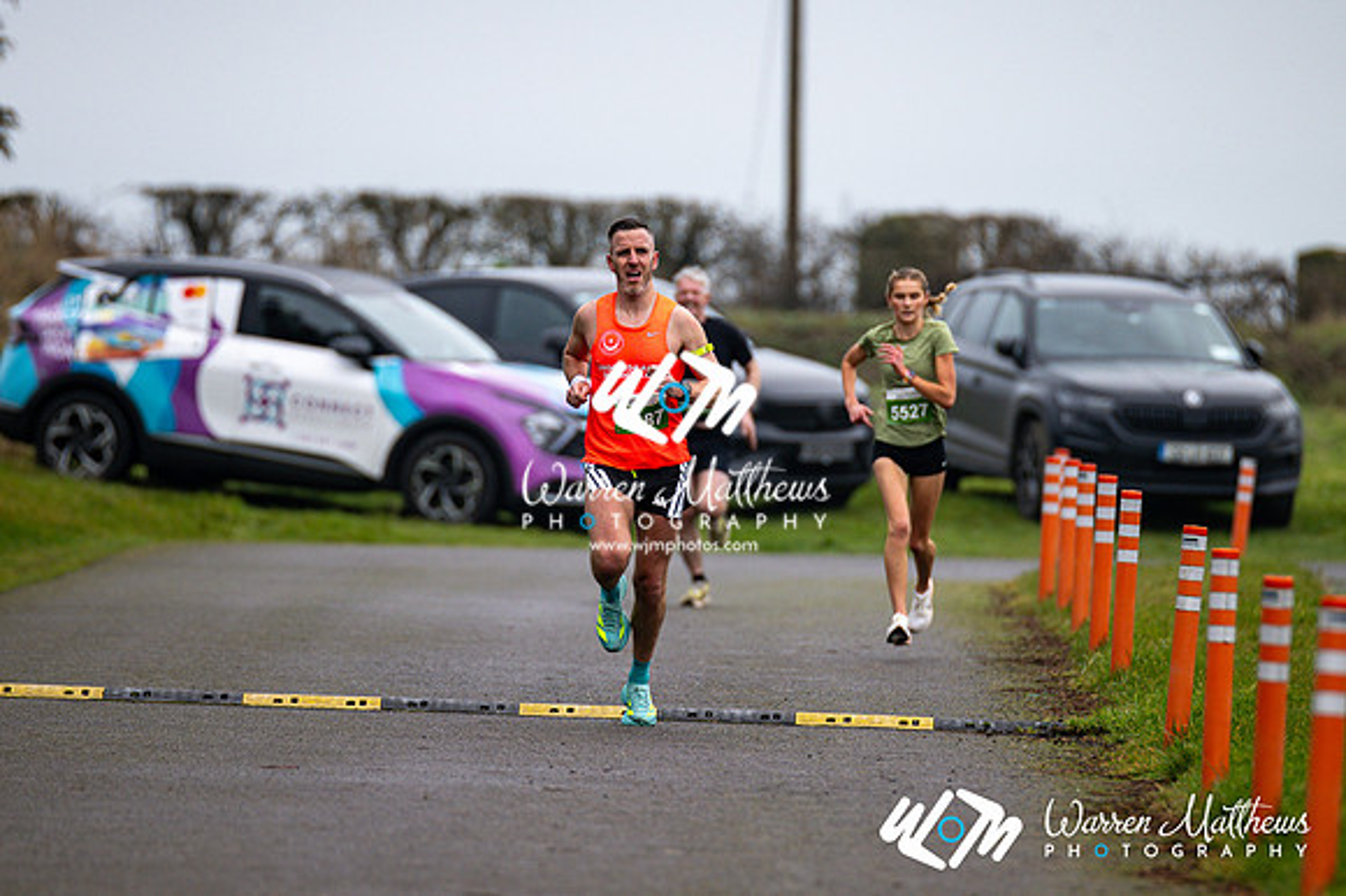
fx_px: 16815
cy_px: 448
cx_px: 673
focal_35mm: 450
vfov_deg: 3.1
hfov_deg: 4.6
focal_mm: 300
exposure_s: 1/1600
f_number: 2.8
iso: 320
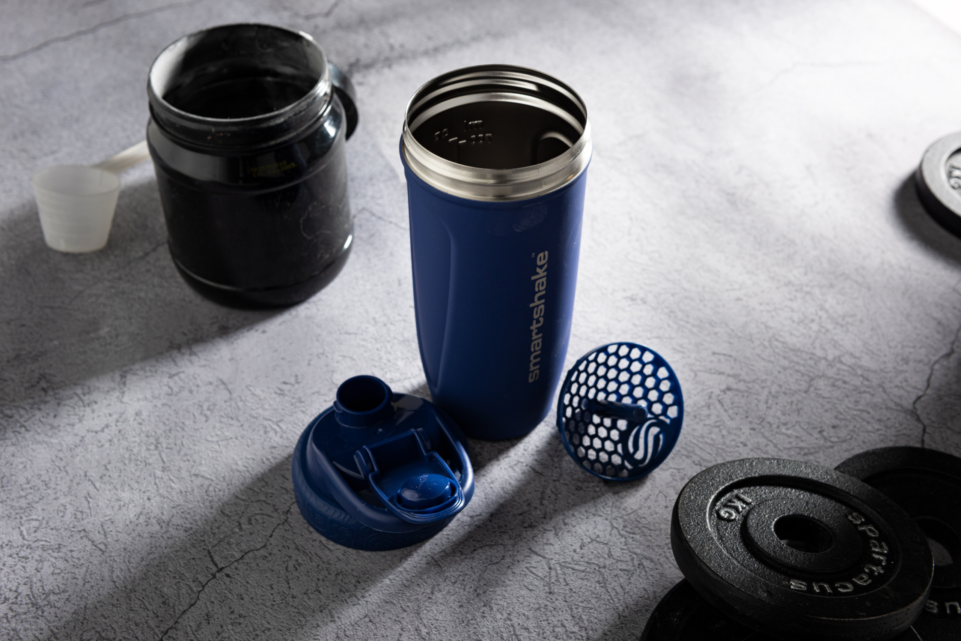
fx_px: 1335
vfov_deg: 27.0
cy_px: 320
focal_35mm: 50
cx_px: 480
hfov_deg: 39.6
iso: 100
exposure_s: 1/200
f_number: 8
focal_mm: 50
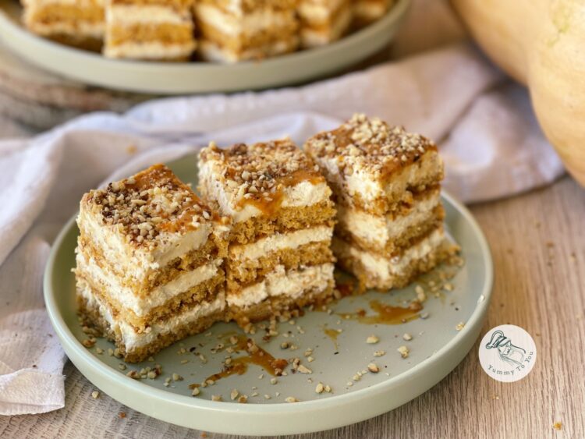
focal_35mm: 64
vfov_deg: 22.9
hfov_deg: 30.3
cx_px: 292
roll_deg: +3.3
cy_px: 220
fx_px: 1082
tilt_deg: -35.4
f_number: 2.2
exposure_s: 1/121
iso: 32
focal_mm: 7.5
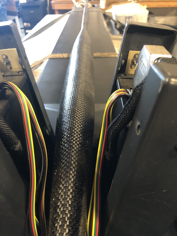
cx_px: 88
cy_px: 118
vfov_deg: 63.4
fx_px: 191
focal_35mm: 28
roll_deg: +1.4
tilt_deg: -35.1
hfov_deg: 49.7
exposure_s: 1/7
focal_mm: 3.99
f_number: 1.8
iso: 100
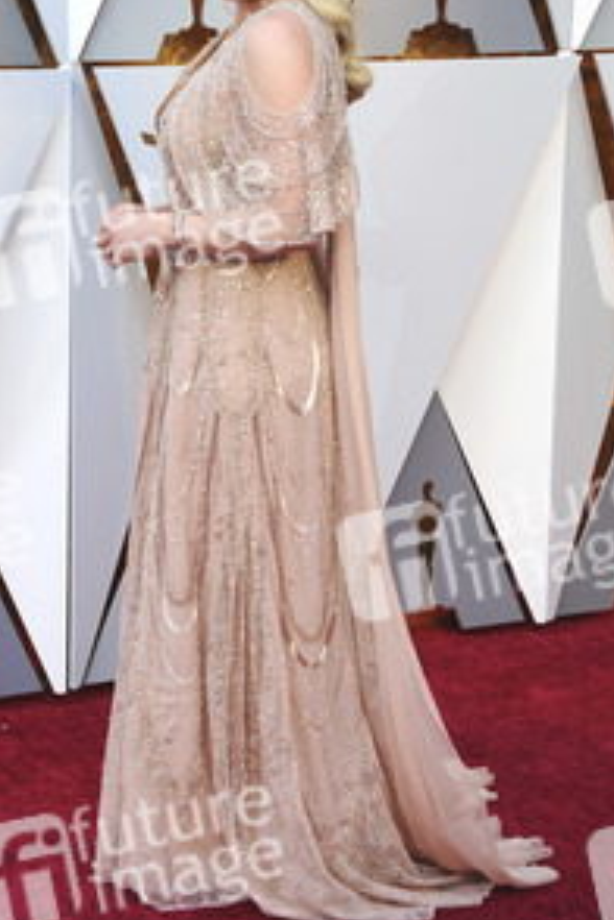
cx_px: 215
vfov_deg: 25.6
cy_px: 391
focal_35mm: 79
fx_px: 2021
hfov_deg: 17.2
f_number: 6.3
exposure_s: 1/250
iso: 800
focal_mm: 58
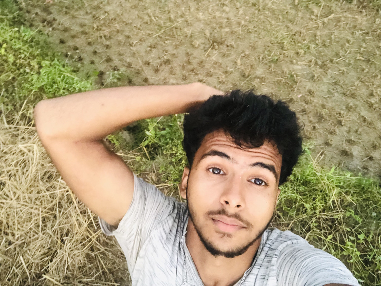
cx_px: 190
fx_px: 352
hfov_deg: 56.8
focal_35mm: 32
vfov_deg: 44.2
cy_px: 143
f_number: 2.2
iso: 320
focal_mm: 2.87
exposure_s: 1/60
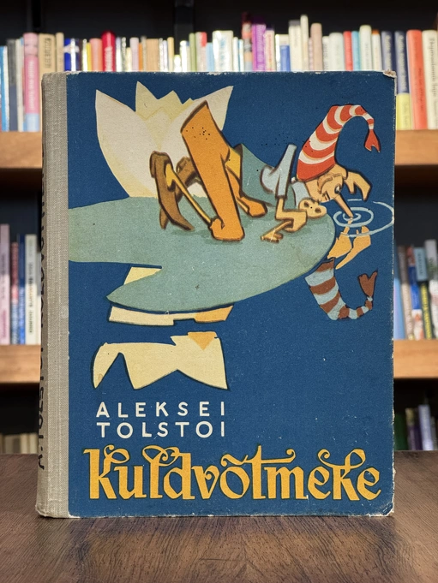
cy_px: 292
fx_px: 1299
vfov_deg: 25.3
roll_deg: -0.4
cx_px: 219
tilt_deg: -0.8
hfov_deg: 19.1
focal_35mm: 77
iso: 250
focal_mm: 9
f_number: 2.8
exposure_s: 1/70
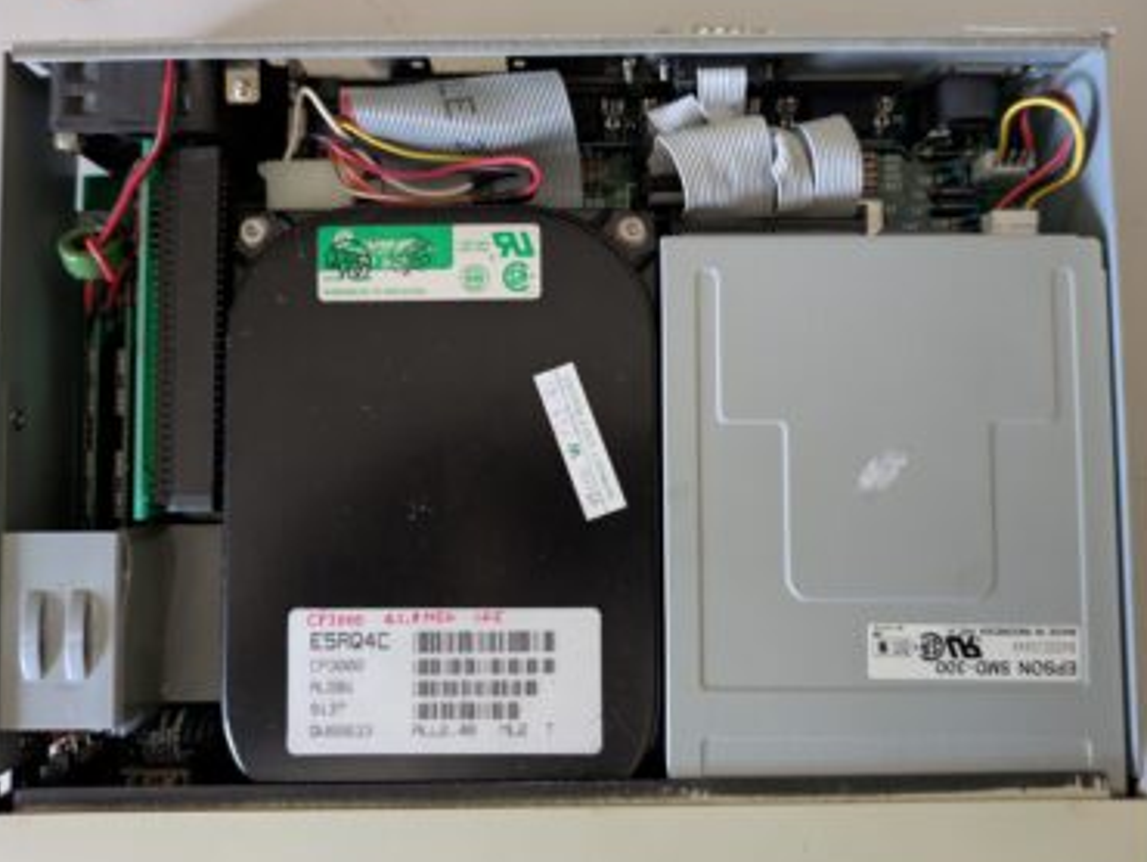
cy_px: 425
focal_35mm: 27
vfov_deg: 51.4
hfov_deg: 65.3
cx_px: 555
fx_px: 895
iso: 663
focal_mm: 5.43
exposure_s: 1/24
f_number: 1.89
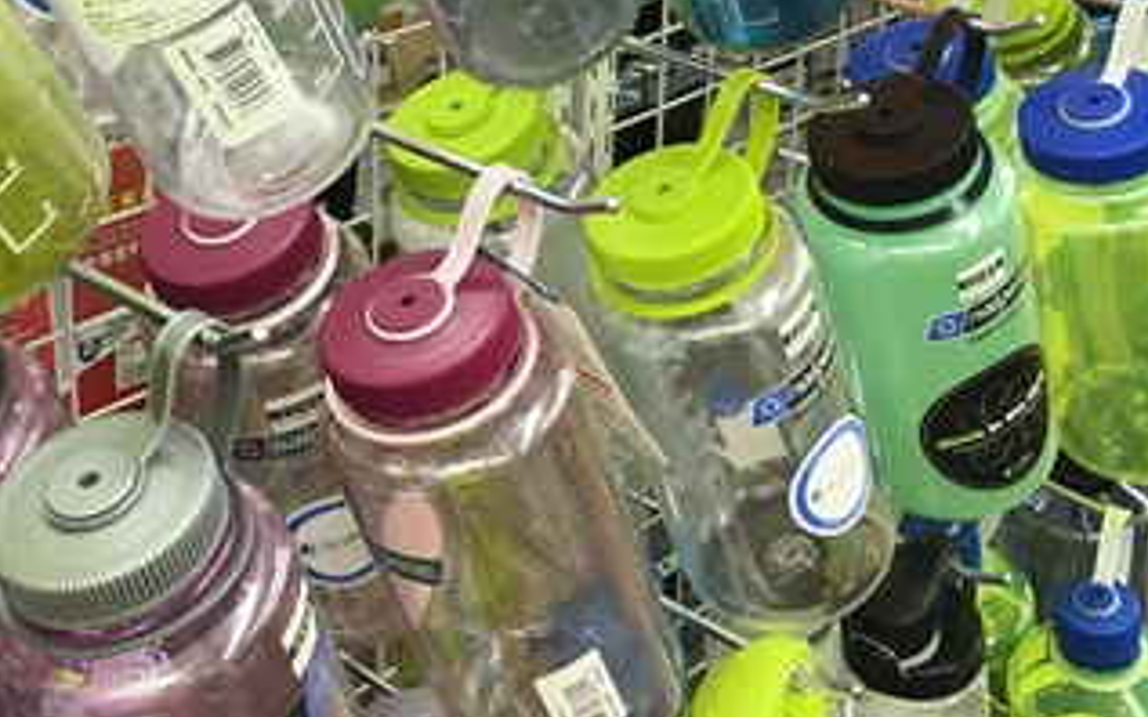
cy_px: 80
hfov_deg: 32.6
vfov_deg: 20.5
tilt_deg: -20.1
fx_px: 1939
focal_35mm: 62
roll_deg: +0.2
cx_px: 344
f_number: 2.2
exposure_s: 1/30
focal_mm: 4.15
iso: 40
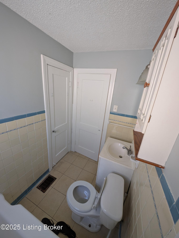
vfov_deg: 110.5
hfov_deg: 94.6
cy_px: 119
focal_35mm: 12
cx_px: 90
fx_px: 83
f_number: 1.95
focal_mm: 2.23
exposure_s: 1/24.2
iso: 45
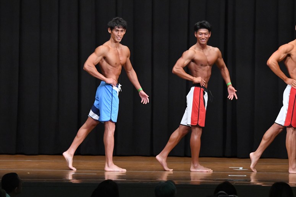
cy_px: 98
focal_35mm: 202
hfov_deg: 10.2
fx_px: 1660
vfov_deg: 6.8
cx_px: 148
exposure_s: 1/400
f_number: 5.6
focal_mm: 135
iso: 8000
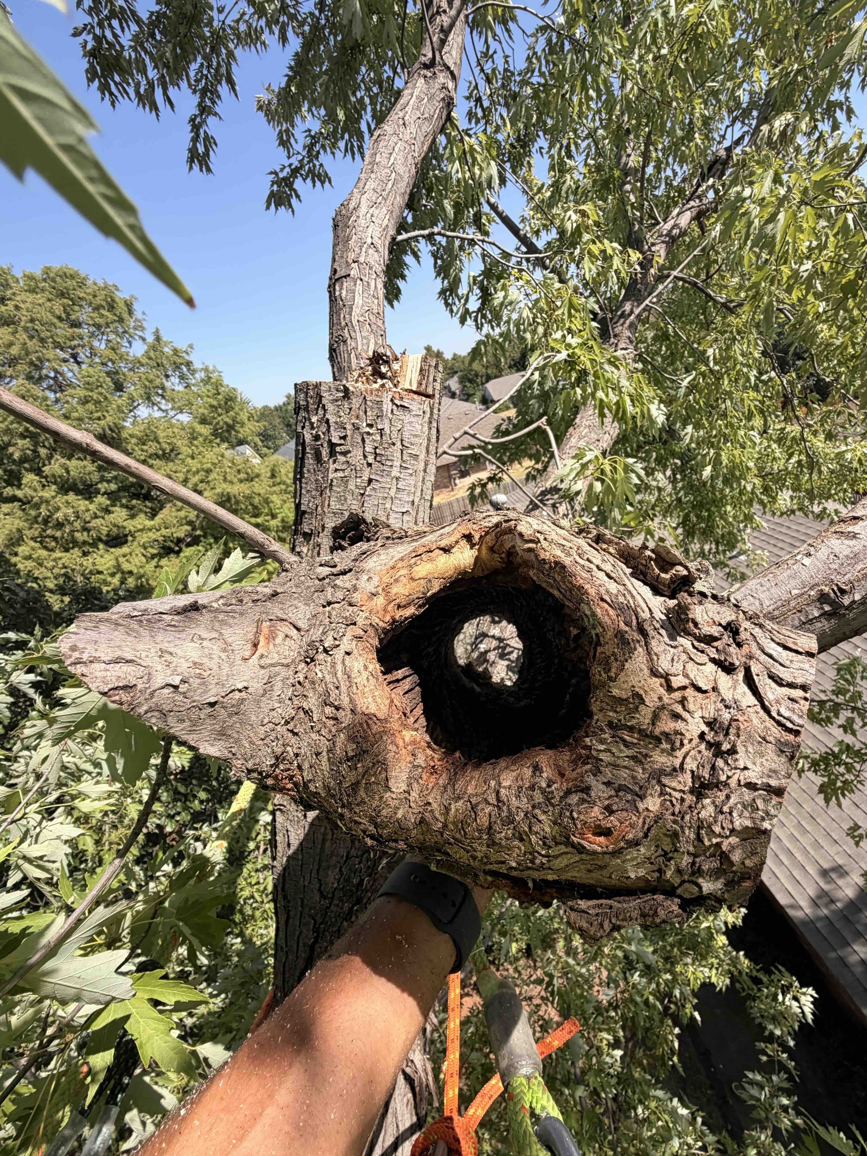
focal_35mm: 16
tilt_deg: -21.5
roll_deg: +17.0
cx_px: 484
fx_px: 534
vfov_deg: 94.5
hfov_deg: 77.8
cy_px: 592
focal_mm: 2.22
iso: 40
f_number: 2.2
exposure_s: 1/770
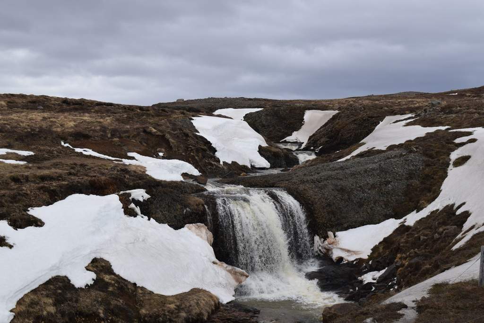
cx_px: 242
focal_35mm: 57
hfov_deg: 35.0
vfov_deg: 23.8
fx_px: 766
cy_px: 162
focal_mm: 38
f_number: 9
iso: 200
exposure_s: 1/320
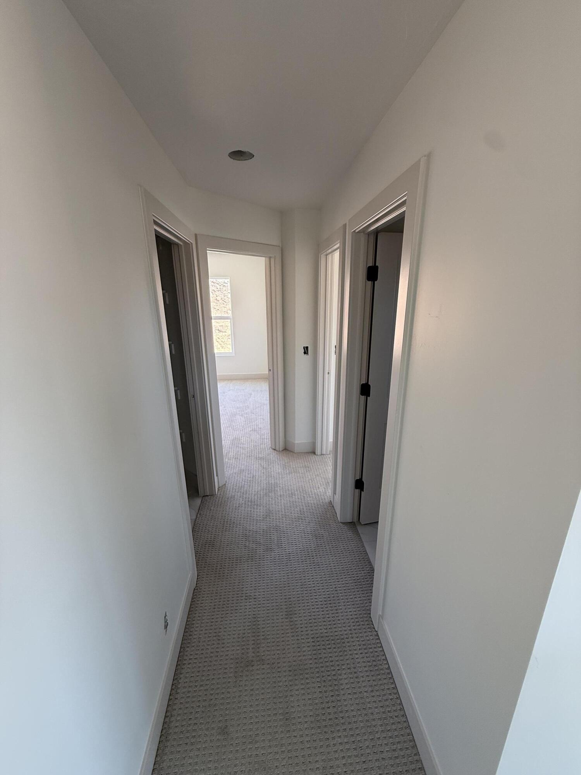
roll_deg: +1.1
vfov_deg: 102.1
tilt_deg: -16.1
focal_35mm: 14
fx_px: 313
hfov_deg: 85.7
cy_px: 388
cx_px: 290
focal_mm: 2.22
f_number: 2.2
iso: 100
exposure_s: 1/99
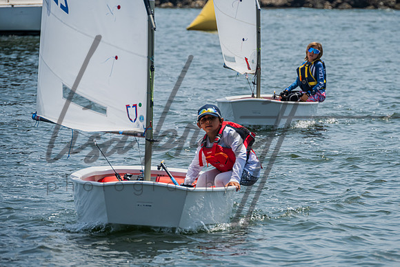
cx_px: 236
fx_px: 3826
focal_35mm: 344
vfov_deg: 4.0
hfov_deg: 6.0
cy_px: 141
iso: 320
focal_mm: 280
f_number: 8
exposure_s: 1/1250
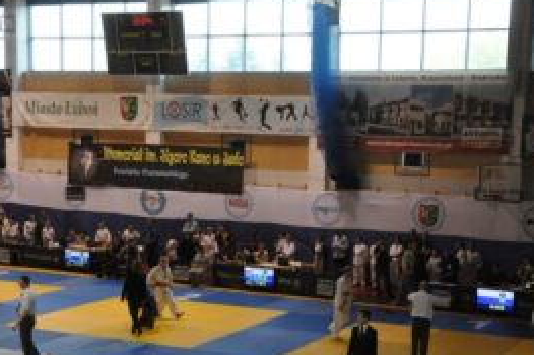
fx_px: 1082
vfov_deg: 18.6
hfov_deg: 27.7
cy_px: 241
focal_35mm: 73
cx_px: 272
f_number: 6.3
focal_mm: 32
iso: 2000
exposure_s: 1/200
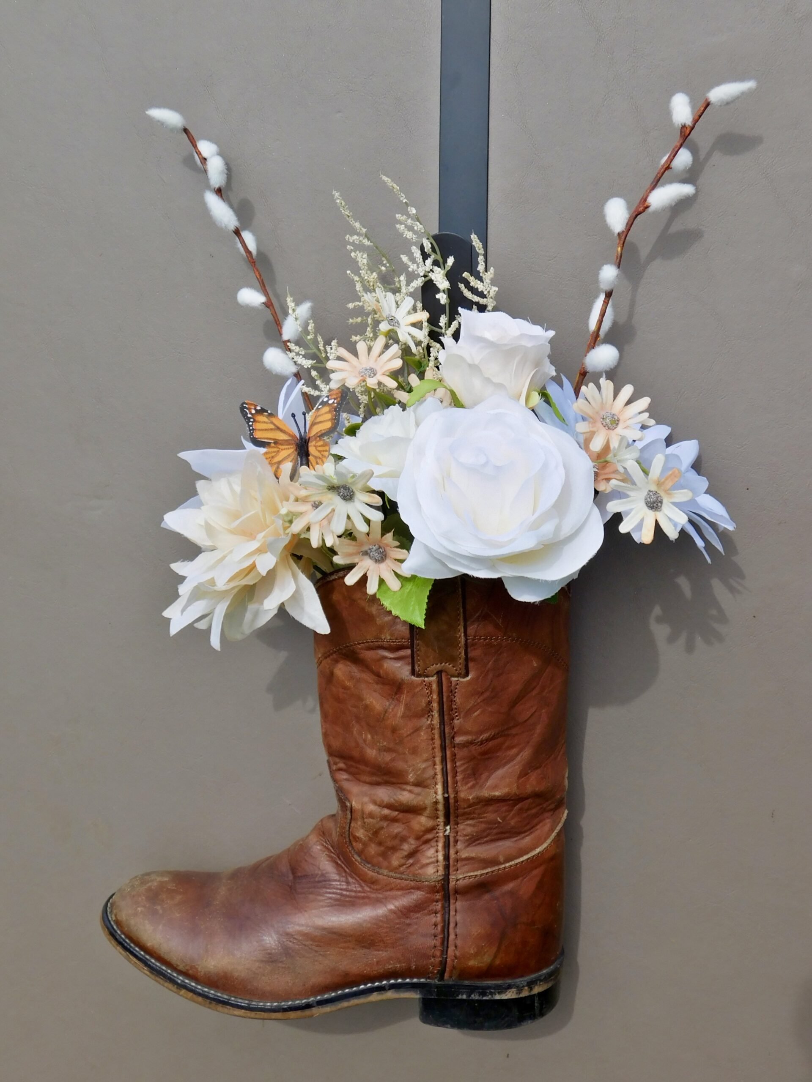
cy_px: 541
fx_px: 1126
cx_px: 406
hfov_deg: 39.7
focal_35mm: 36
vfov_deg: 51.4
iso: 125
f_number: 3.5
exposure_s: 1/1000
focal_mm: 6.3
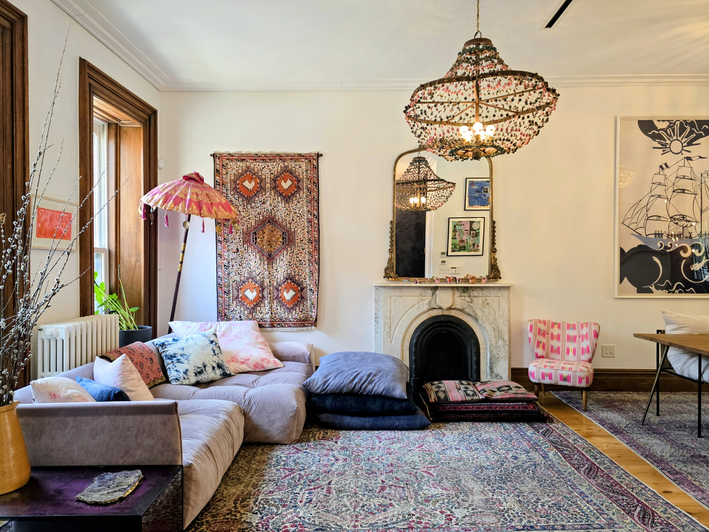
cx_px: 354
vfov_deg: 58.9
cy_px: 266
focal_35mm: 23
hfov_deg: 73.9
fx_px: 471
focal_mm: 6.3
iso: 320
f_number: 1.7
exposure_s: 1/120
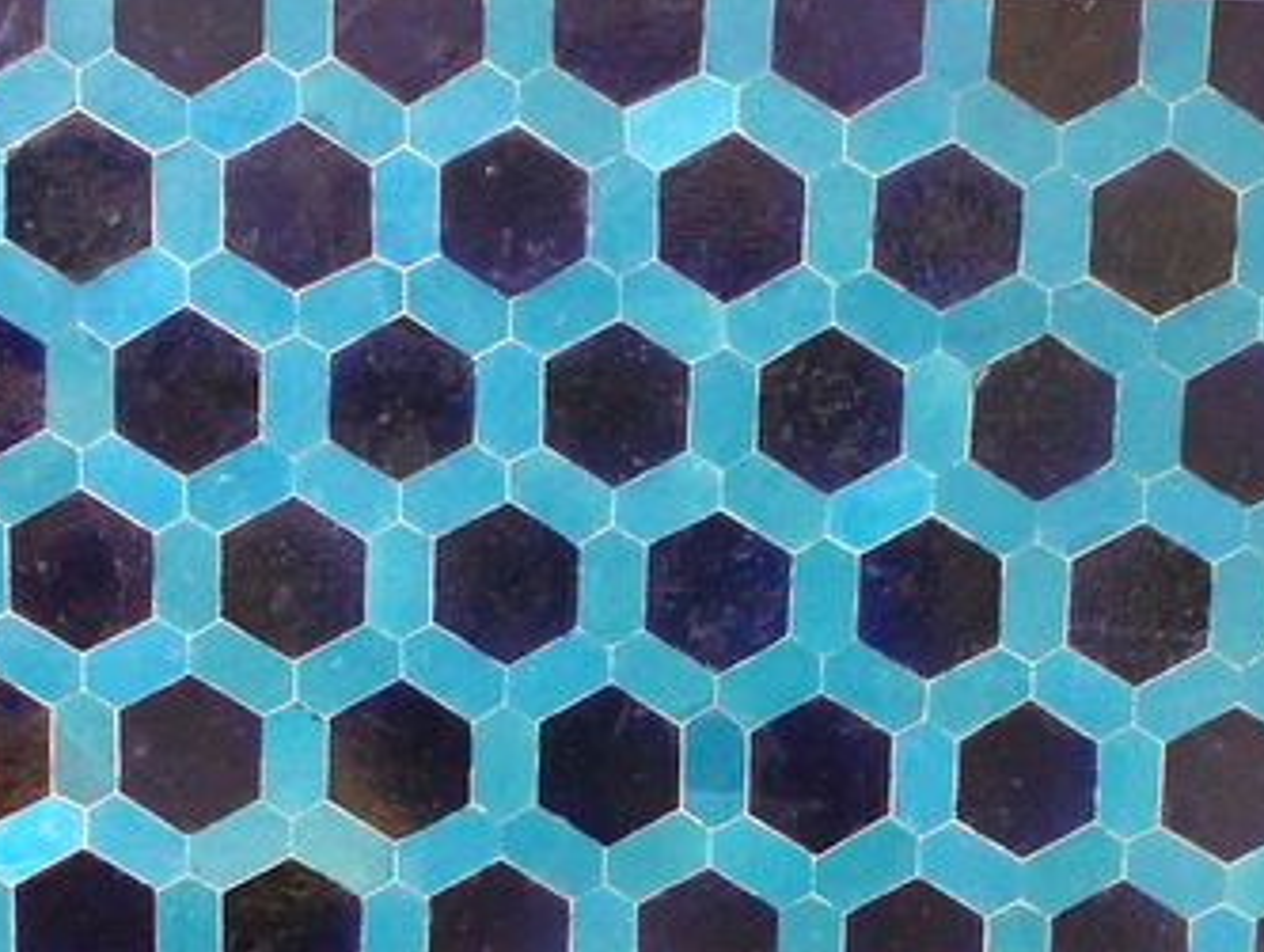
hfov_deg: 44.6
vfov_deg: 33.8
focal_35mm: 42
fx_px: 1536
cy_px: 698
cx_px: 531
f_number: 3.9
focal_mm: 5
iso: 1000
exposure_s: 1/8
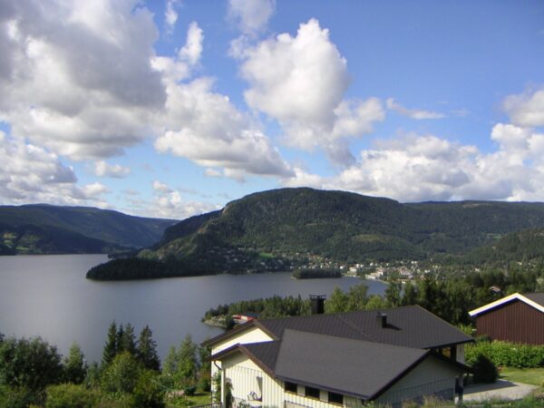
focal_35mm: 37
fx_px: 581
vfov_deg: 38.7
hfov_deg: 50.1
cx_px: 272
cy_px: 204
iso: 64
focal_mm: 4.8
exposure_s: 1/180
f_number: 6.7
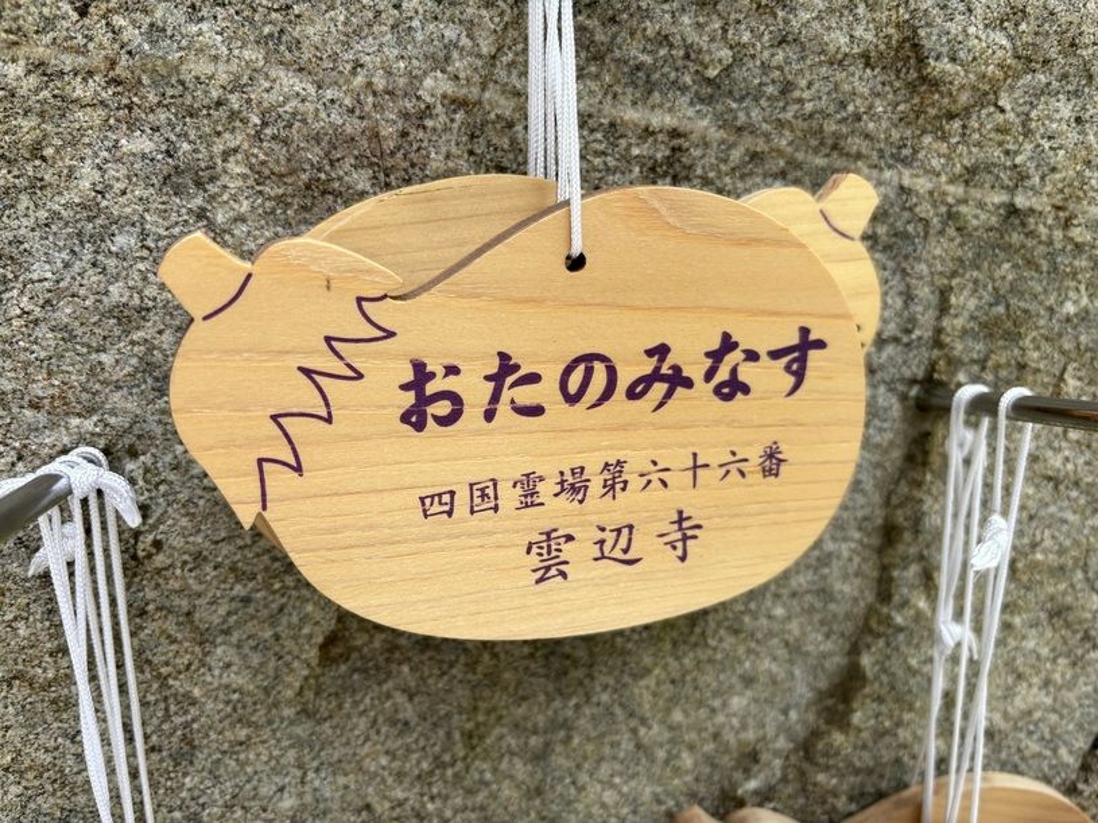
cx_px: 549
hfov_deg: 67.3
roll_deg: +1.2
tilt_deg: -15.4
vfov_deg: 53.1
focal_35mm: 26
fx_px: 825
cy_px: 412
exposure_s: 1/1295
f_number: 1.6
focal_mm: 5.96
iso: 50
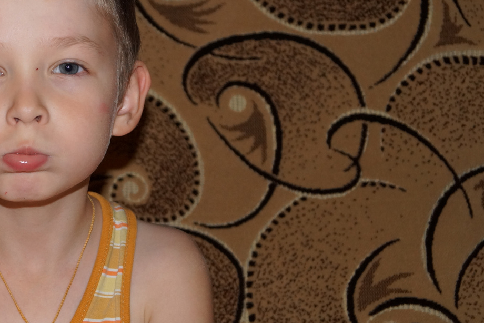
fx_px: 1183
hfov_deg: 22.5
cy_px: 190
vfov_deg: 15.5
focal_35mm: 88
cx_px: 31
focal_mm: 30
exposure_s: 1/60
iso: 640
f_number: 4.5
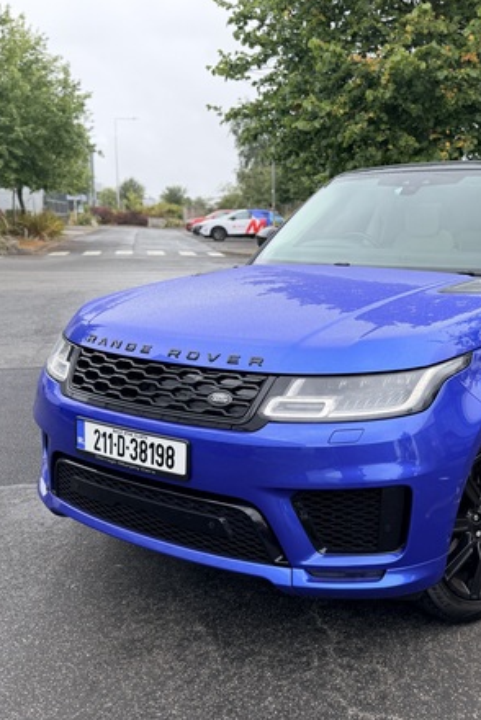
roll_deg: -2.5
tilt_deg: -12.1
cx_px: 378
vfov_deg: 55.8
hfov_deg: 37.7
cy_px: 362
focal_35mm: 34
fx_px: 680
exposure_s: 1/1949
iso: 100
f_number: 1.78
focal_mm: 6.76
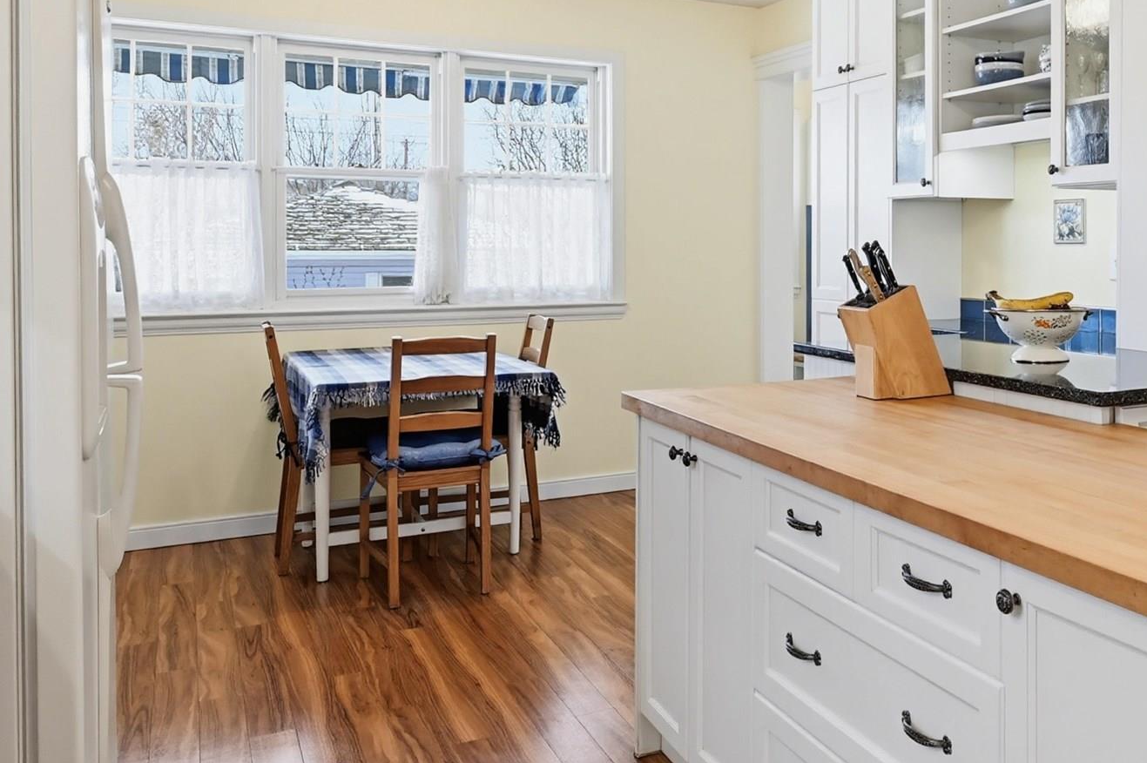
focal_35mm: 35
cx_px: 892
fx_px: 1114
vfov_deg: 37.2
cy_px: 233
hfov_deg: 51.6
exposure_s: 1/13
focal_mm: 15
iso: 400
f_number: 8
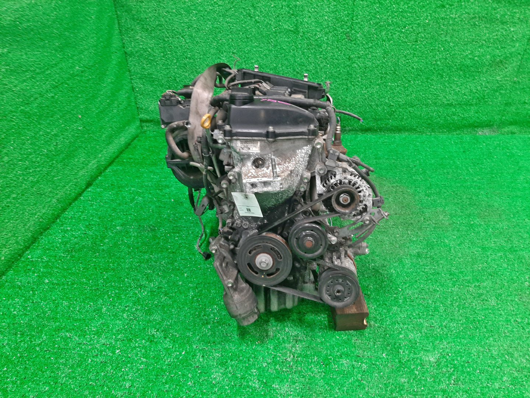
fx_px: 398
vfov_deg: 53.1
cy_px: 199
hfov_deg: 67.3
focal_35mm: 26
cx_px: 265
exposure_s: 1/50
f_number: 1.7
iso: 179
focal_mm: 3.93
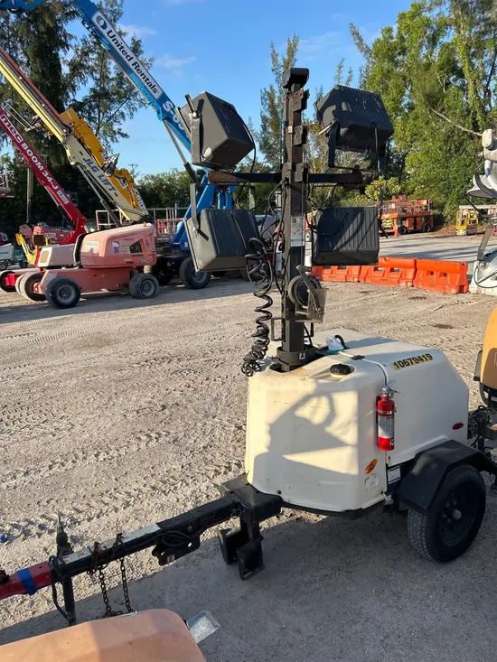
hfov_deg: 53.1
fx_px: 498
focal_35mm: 26
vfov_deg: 67.3
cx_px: 248
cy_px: 331
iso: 50
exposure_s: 1/1779
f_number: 1.5
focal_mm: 5.7
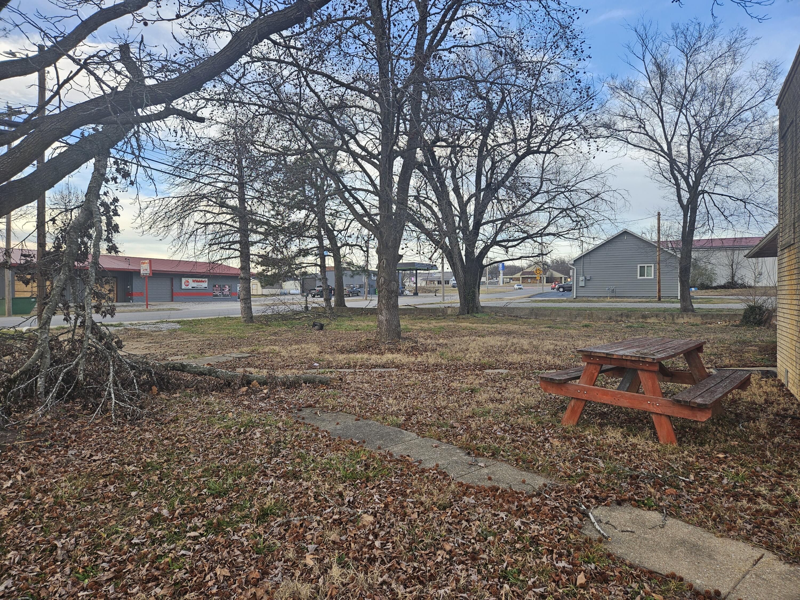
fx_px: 532
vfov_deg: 58.9
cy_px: 300
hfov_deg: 73.9
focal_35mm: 23
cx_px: 400
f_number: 1.8
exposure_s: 1/184
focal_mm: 5.4
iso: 25
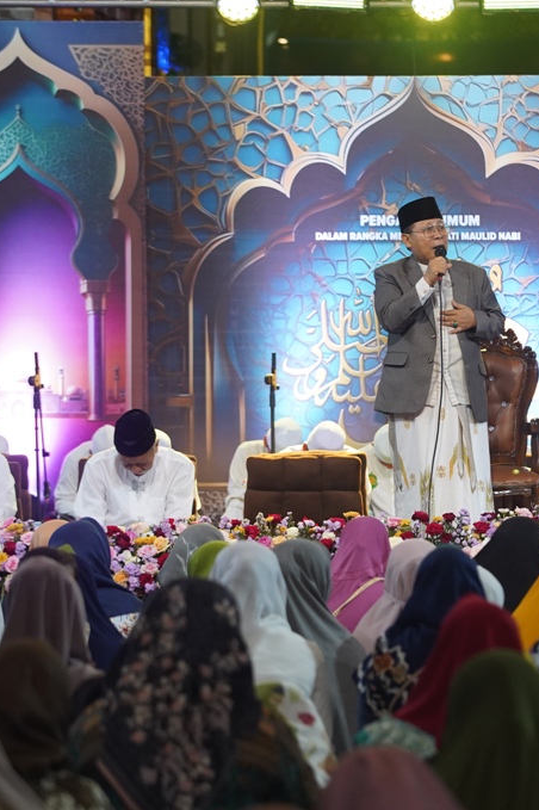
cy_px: 406
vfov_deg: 12.4
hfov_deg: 8.2
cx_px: 433
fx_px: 3732
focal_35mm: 166
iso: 2500
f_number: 3.5
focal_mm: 110
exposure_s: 1/250
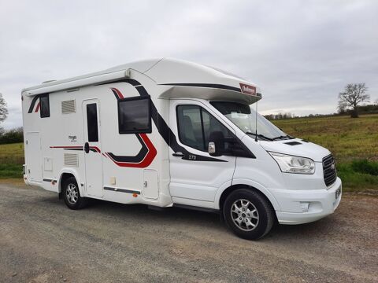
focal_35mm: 25
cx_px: 189
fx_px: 273
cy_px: 142
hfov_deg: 69.4
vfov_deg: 54.9
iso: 32
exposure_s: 1/495
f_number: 2
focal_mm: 4.6
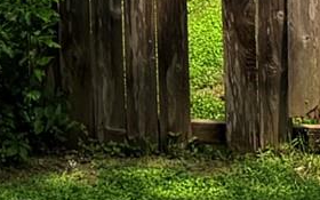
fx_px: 1622
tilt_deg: +2.6
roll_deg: -1.2
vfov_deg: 6.2
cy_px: -490
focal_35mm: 186
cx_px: -25
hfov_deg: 11.1
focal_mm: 6.76
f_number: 1.78
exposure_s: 1/4673
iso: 80
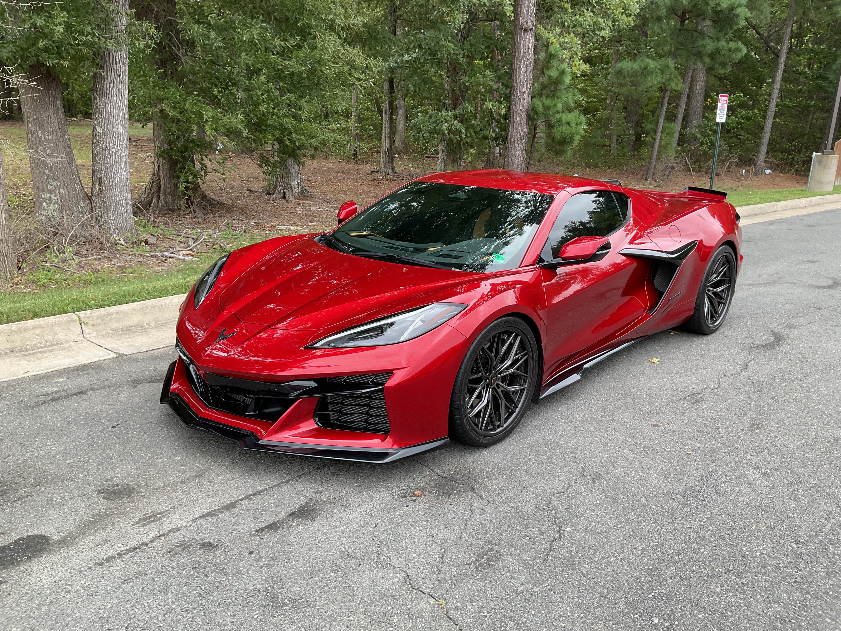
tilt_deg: -17.9
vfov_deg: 48.2
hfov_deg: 61.7
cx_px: 420
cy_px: 316
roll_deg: -3.4
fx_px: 705
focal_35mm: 29
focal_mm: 3
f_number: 1.8
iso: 16
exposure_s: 1/170
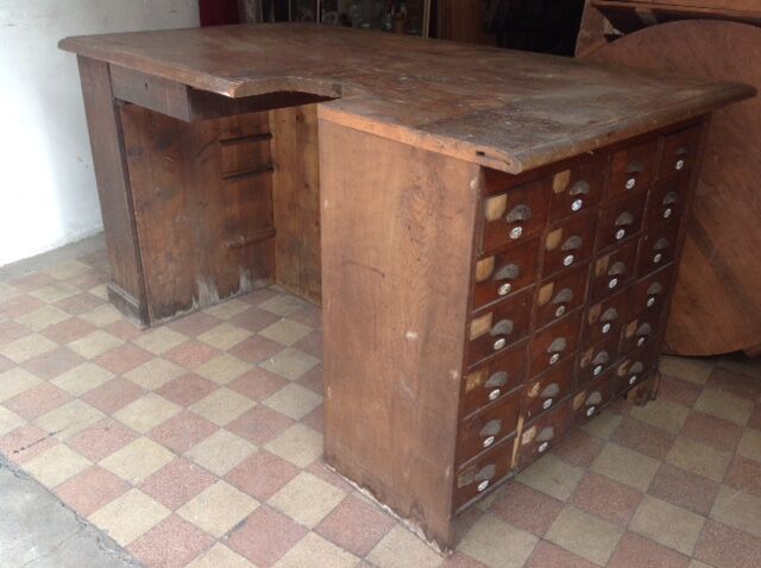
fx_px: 768
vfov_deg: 40.6
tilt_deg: -23.2
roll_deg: -1.3
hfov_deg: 52.7
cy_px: 284
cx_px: 380
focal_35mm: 35
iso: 64
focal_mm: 4.28
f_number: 2.4
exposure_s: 1/60
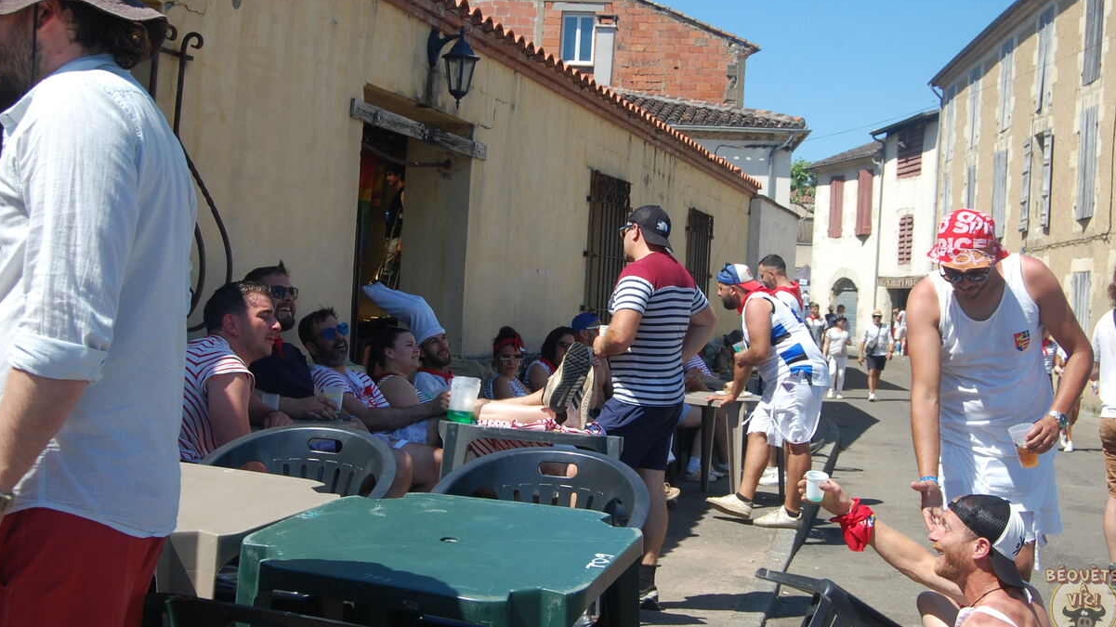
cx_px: 562
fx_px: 1420
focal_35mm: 48
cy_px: 275
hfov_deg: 42.9
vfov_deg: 24.9
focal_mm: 30
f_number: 9
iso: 200
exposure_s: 1/250
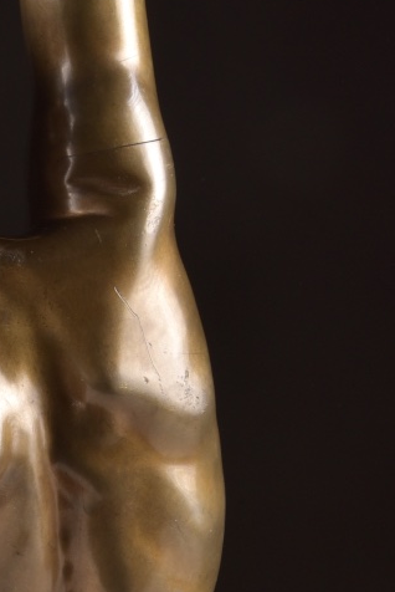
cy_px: 529
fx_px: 3730
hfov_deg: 6.0
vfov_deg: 9.0
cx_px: 8
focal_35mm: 227
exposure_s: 1/125
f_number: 22
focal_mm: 90
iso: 400
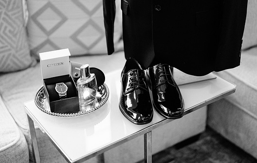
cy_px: 70
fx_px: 413
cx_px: 130
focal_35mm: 59
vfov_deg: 22.3
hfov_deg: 34.6
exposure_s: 1/1600
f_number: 1.4
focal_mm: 50
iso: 2500
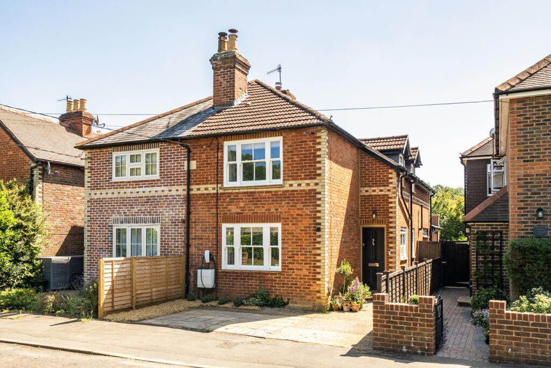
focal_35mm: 28
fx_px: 429
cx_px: 276
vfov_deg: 46.4
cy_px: 184
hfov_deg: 65.5
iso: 400
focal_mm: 19
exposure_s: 1/1000
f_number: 8
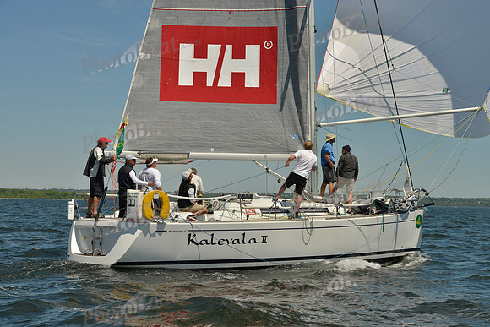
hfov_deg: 28.8
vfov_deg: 19.5
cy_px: 164
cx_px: 245
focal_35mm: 70
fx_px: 953
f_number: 10
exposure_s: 1/1600
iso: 280
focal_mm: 70
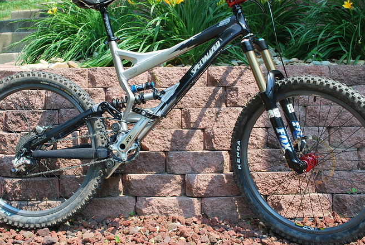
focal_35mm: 44
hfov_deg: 44.4
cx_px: 173
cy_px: 105
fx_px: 447
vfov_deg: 30.6
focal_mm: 24
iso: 100
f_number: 8
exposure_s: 1/80
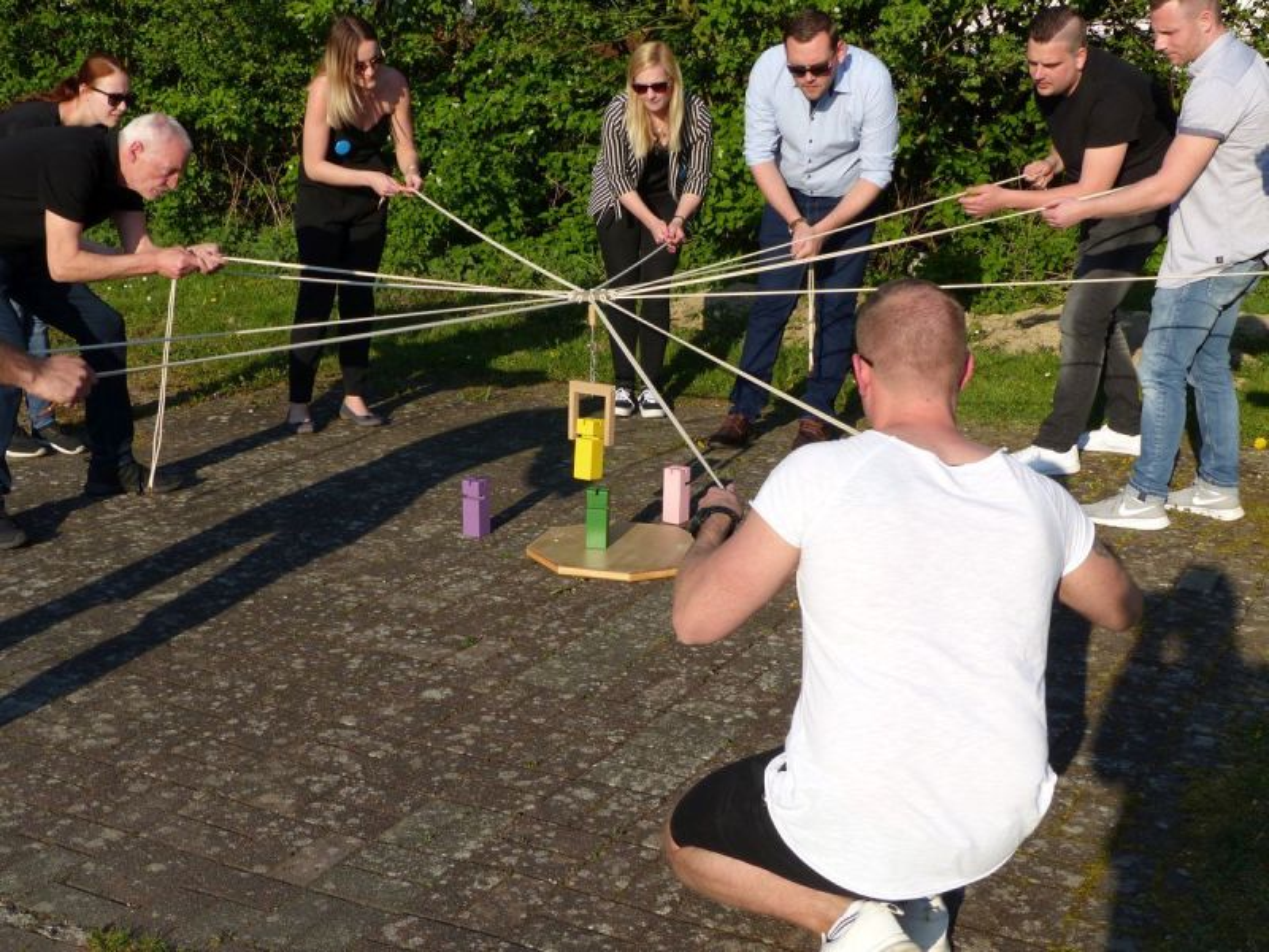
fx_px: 1650
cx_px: 634
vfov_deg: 32.2
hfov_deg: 42.1
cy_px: 476
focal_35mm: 45
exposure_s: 1/800
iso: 100
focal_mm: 8.1
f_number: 4
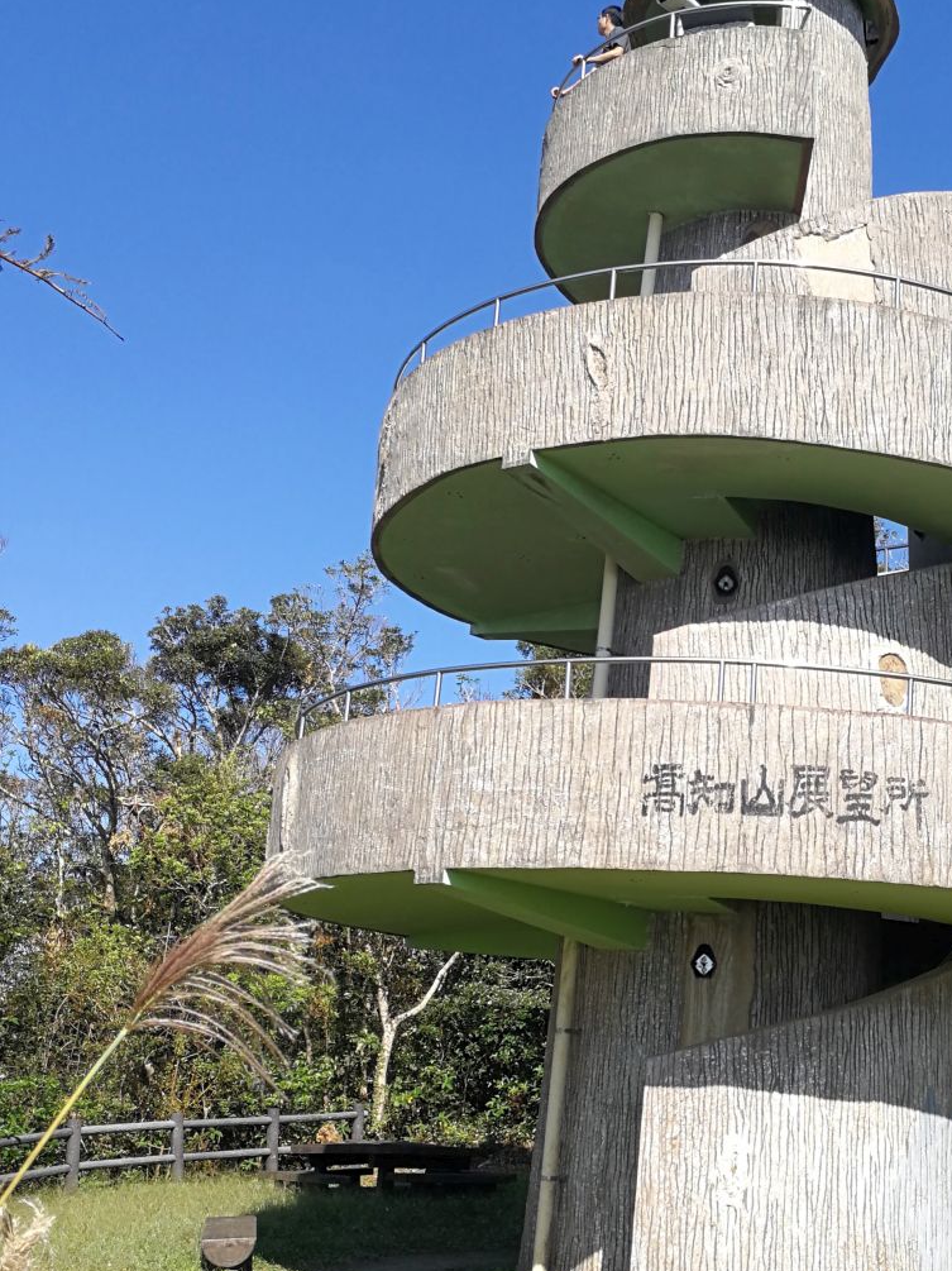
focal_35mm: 43
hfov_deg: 33.0
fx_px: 1578
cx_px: 697
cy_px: 640
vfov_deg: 43.9
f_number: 2.2
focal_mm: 3.95
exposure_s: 1/838
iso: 50
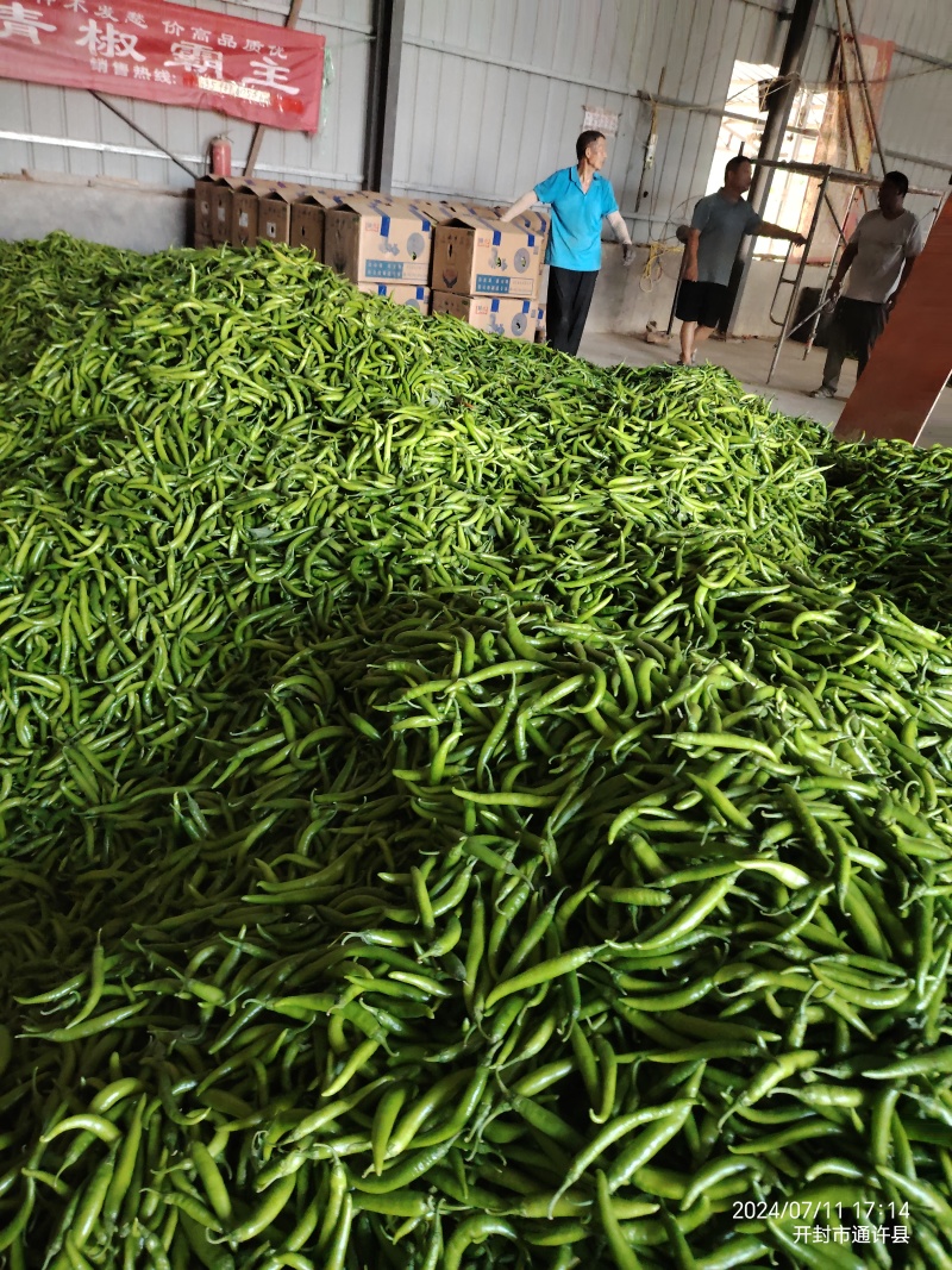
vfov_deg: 71.6
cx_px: 476
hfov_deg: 56.8
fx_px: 880
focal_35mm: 24
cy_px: 635
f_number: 1.75
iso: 7936
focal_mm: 5.25
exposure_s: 1/200
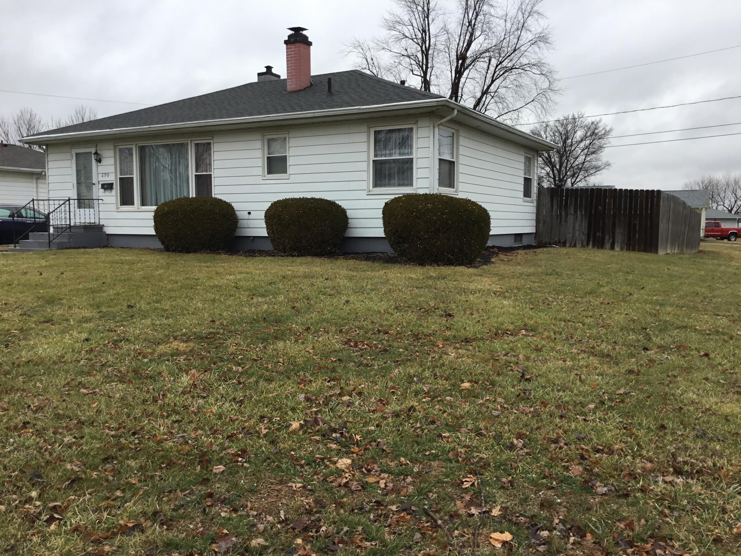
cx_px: 370
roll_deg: -0.1
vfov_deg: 45.4
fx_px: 664
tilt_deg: -4.9
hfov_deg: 58.4
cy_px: 278
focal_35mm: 31
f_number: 2.4
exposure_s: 1/337
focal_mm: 3.3
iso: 25
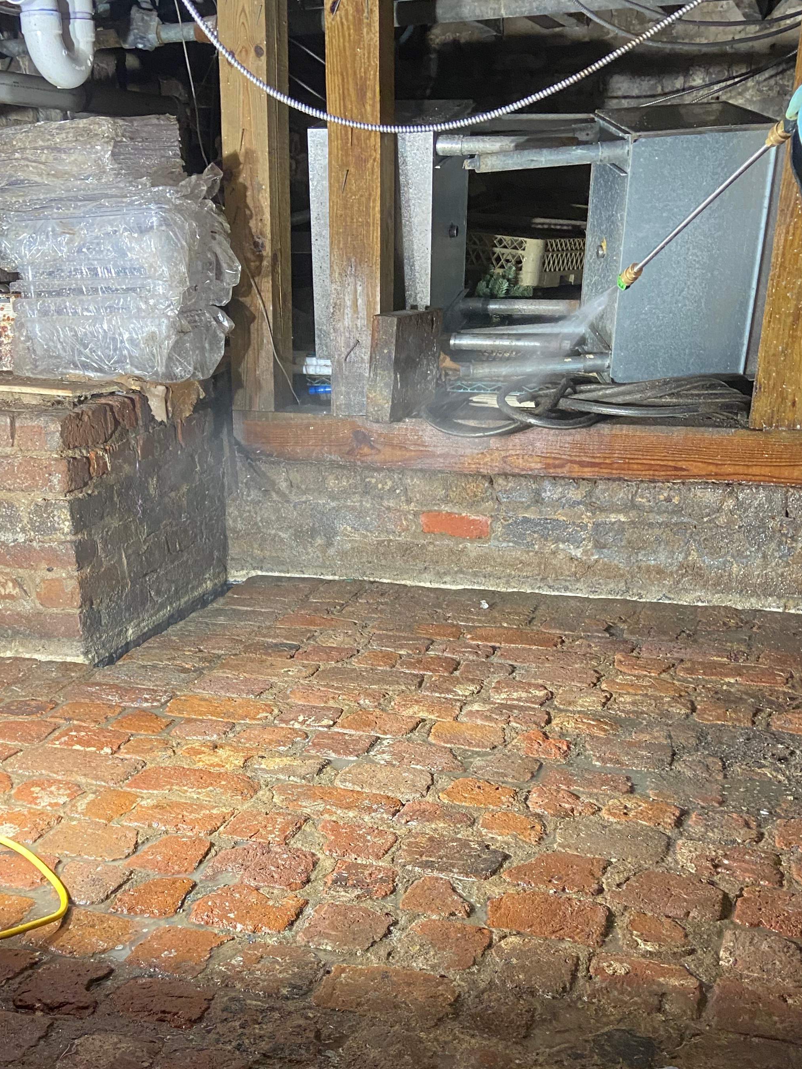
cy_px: 757
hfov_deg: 36.5
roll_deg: +2.8
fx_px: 1205
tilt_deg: -21.7
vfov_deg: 46.7
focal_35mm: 39
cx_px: 282
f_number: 1.8
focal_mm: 4.25
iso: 250
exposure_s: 1/60
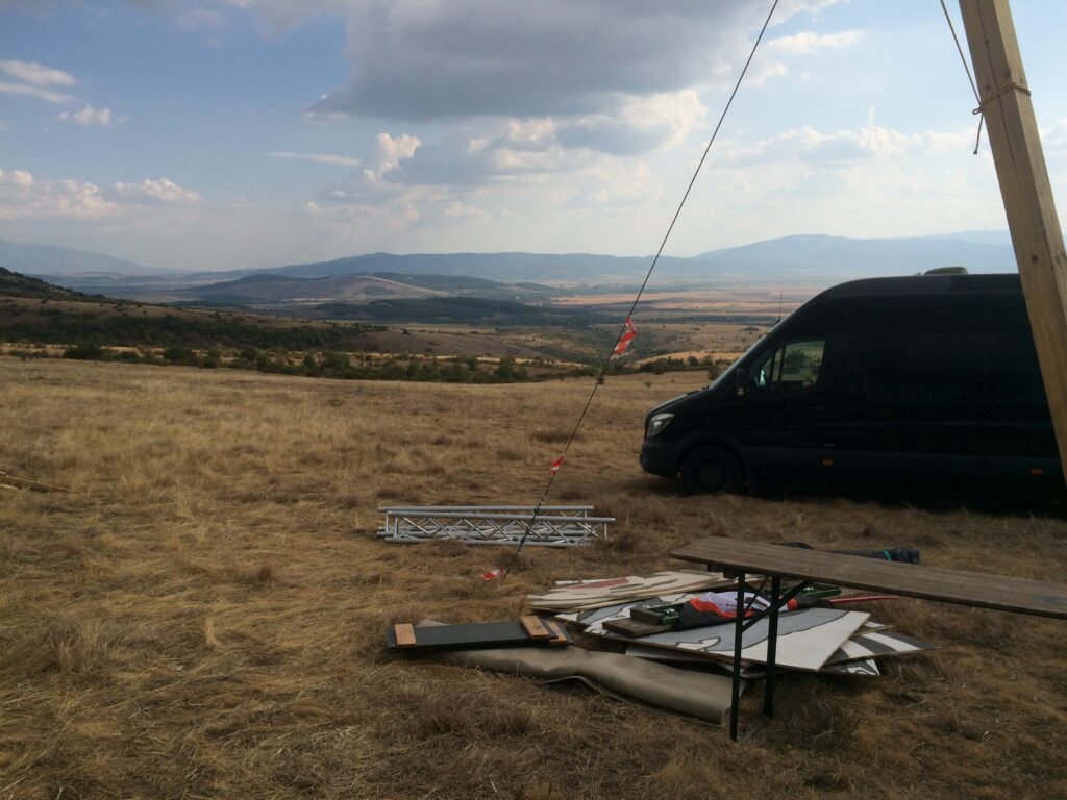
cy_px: 400
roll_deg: +1.4
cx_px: 534
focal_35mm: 29
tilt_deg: -9.3
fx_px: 894
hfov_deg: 61.7
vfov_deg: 48.2
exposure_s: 1/2283
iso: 32
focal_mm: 4.15
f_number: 2.2
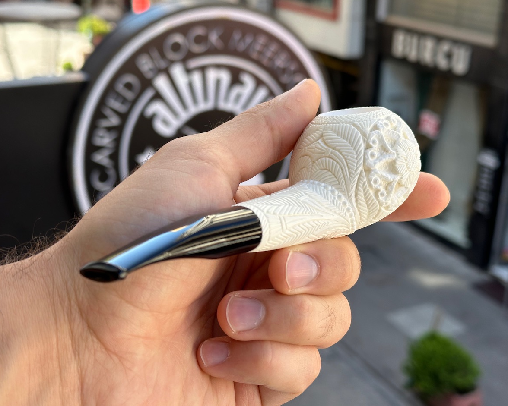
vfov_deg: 29.7
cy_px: 204
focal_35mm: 51
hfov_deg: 36.6
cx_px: 264
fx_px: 767
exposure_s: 1/676
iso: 64
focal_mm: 6.86
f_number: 1.78
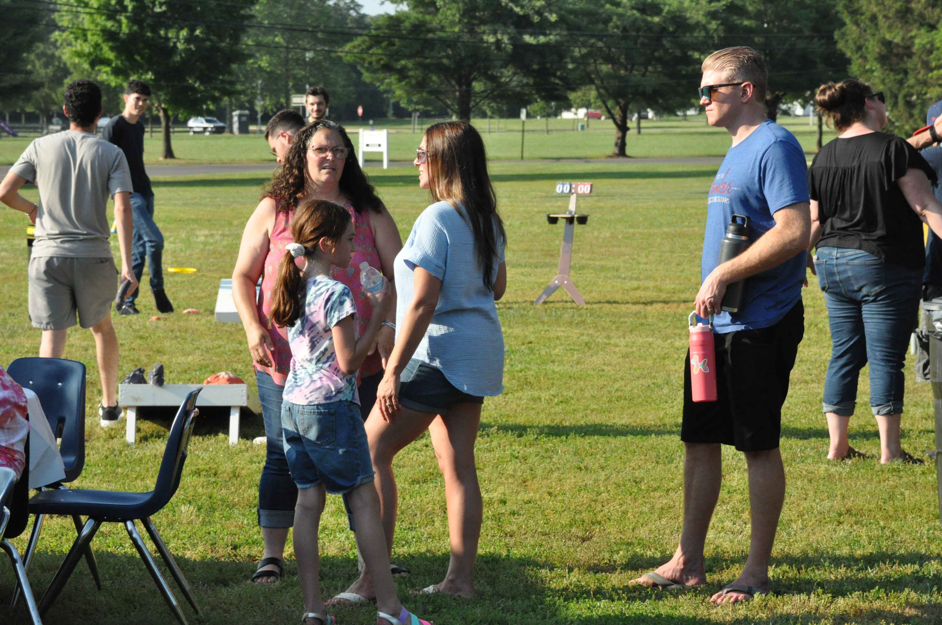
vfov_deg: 10.1
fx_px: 3528
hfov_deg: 15.2
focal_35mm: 135
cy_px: 312
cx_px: 471
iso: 1600
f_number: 11
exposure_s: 1/500
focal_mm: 90
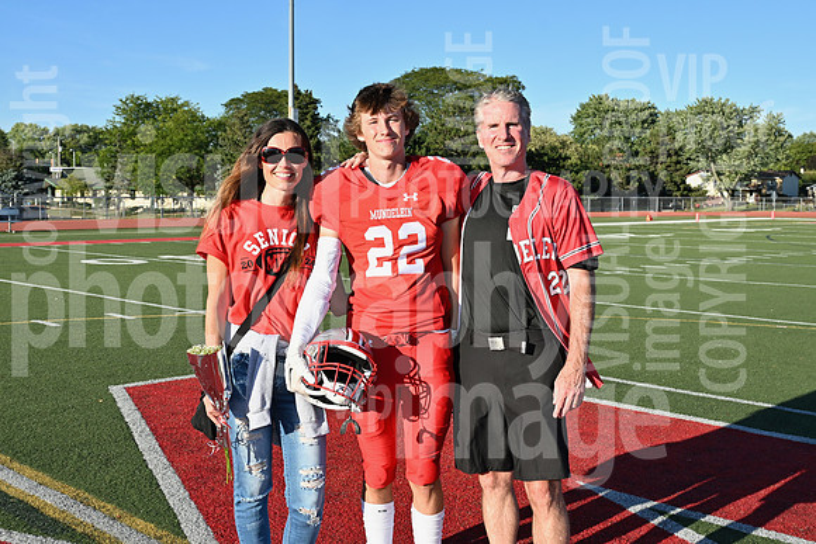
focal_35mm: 42
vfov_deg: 31.9
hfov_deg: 46.4
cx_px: 408
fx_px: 952
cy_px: 272
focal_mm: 28.5
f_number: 7.1
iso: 64
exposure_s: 1/200
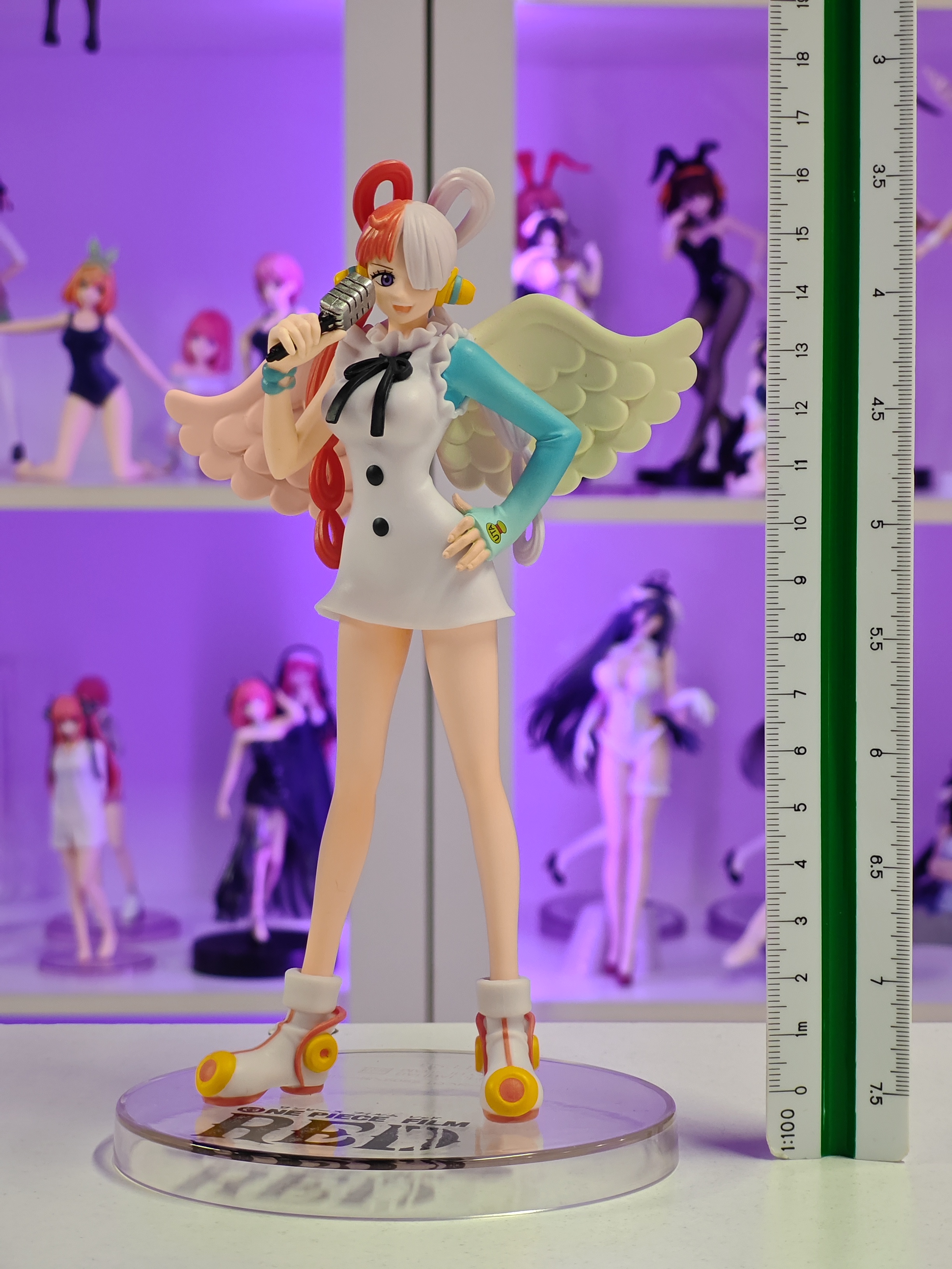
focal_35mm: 80
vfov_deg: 24.4
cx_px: 476
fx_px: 2934
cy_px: 634
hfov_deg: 18.4
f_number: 2.4
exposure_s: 1/25
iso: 800
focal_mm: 7.48
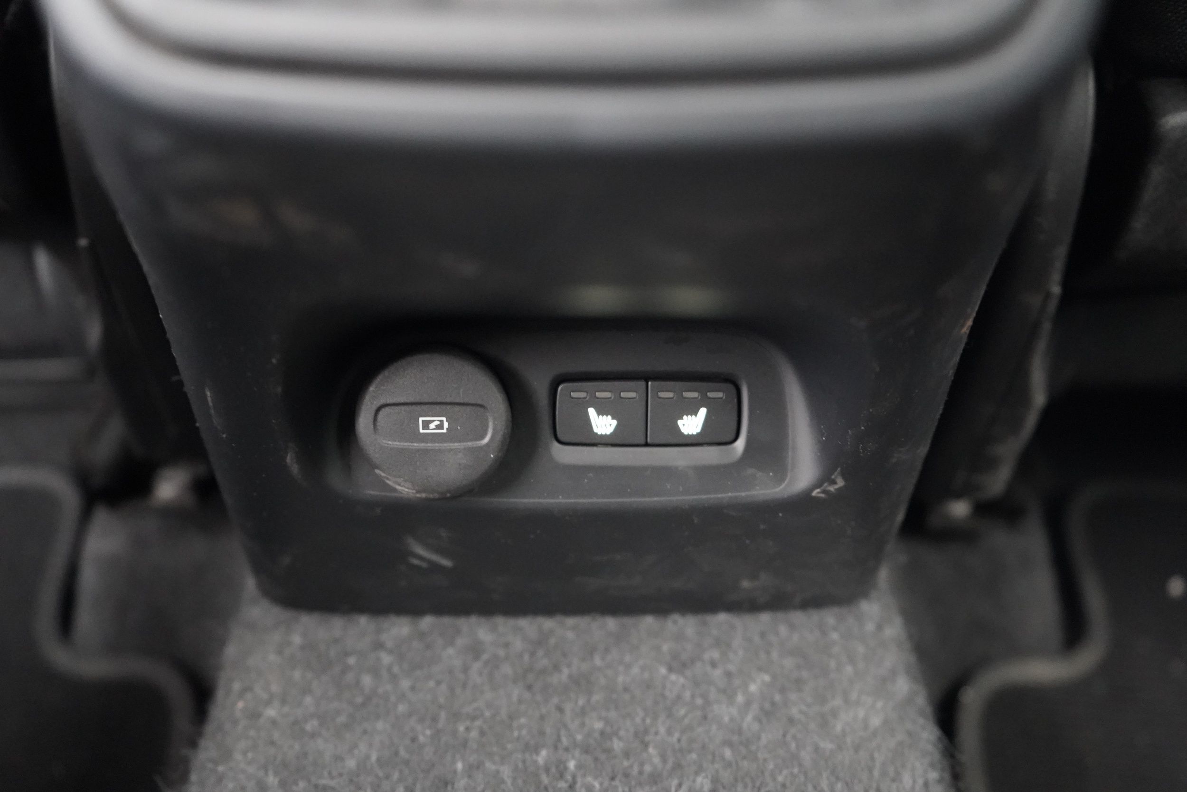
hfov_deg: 58.7
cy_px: 396
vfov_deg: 41.1
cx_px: 594
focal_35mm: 32
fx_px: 1055
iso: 12800
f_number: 4
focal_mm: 32
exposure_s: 1/5
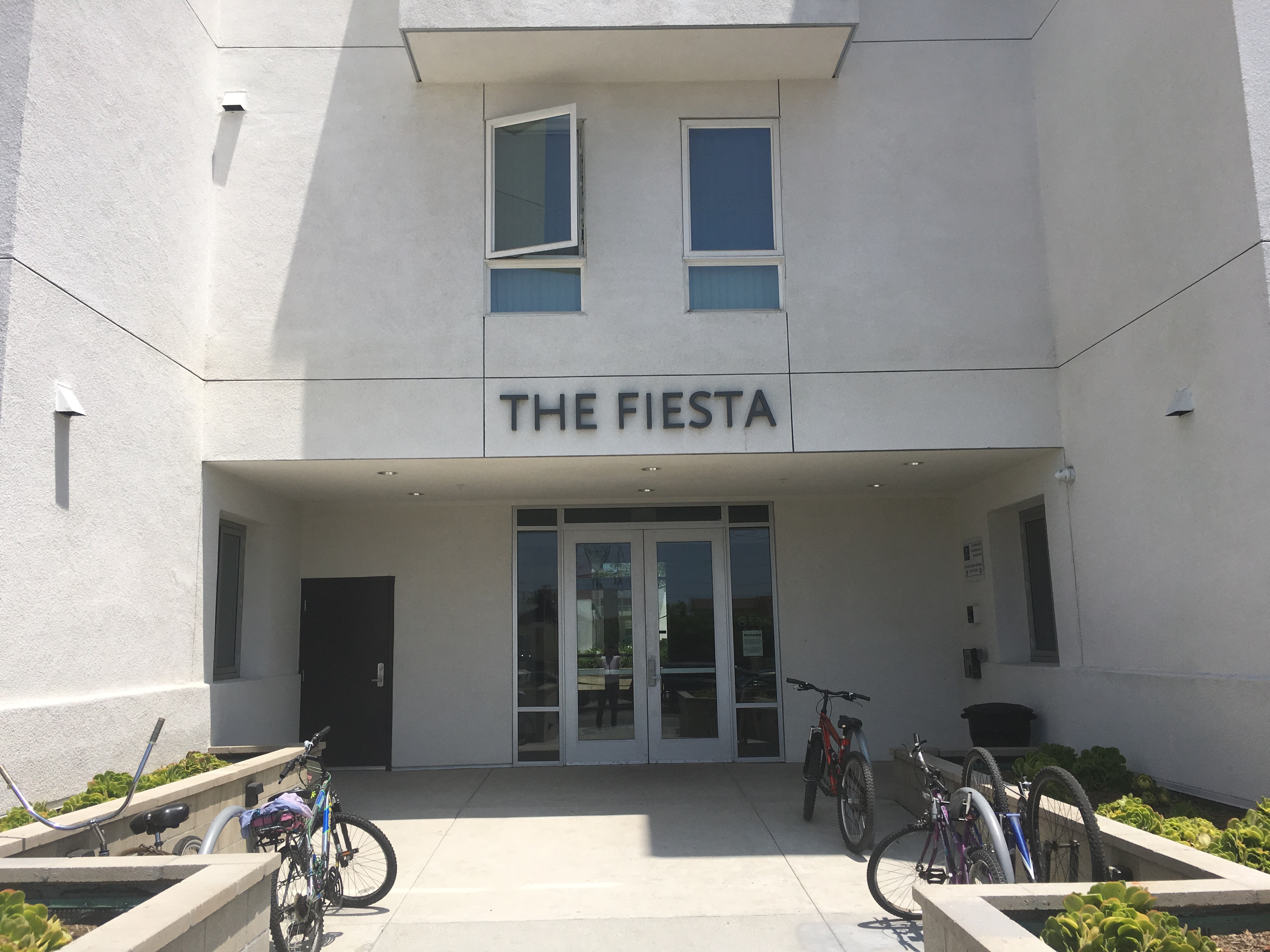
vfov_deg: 48.2
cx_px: 635
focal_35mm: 29
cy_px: 476
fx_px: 1064
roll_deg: +0.7
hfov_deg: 61.7
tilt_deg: +11.2
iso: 25
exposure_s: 1/1972
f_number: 2.2
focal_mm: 4.15
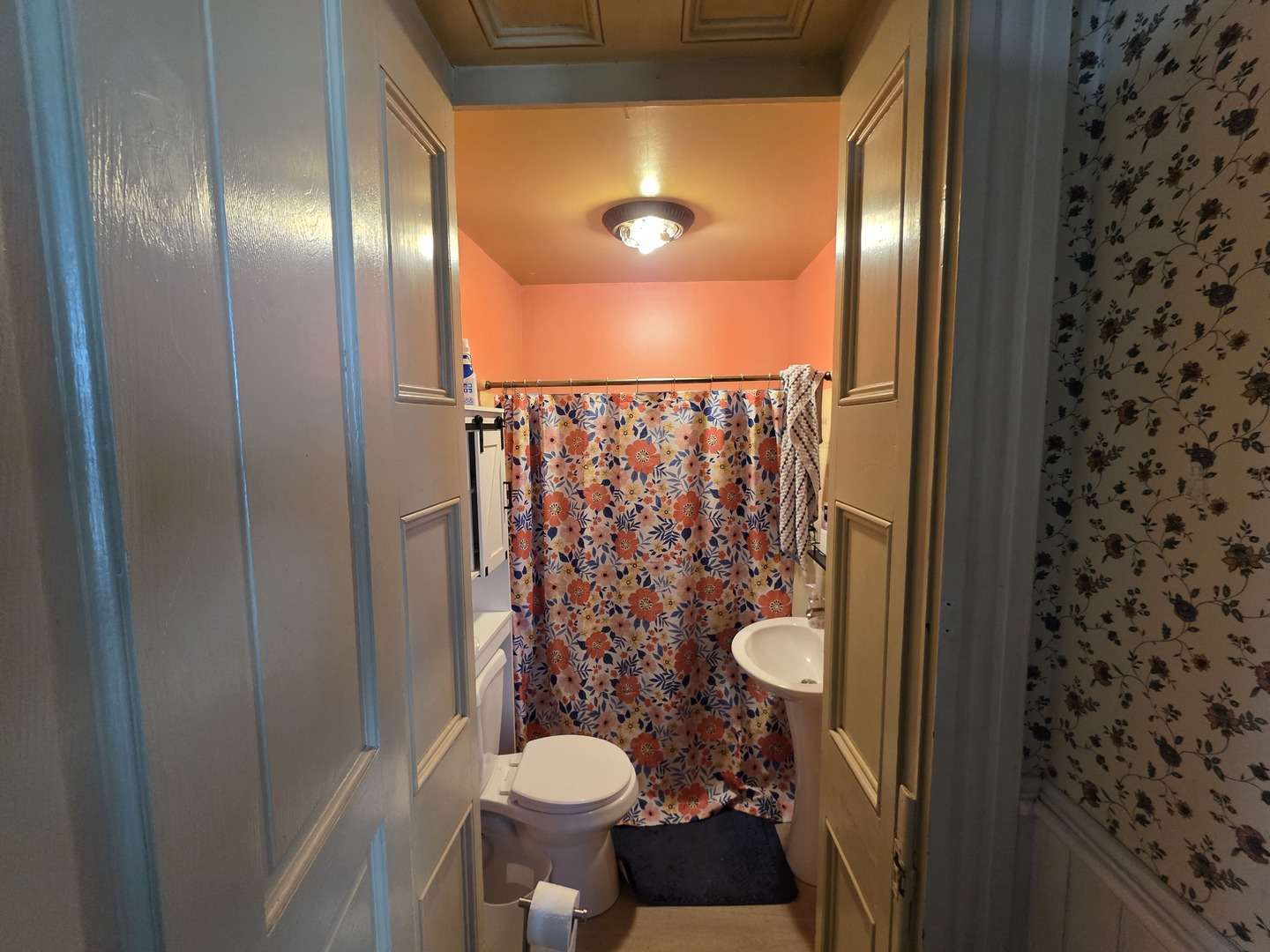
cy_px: 476
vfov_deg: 89.9
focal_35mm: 13
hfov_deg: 106.2
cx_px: 635
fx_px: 477
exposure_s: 1/60
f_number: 1.9
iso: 320
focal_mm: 2.2
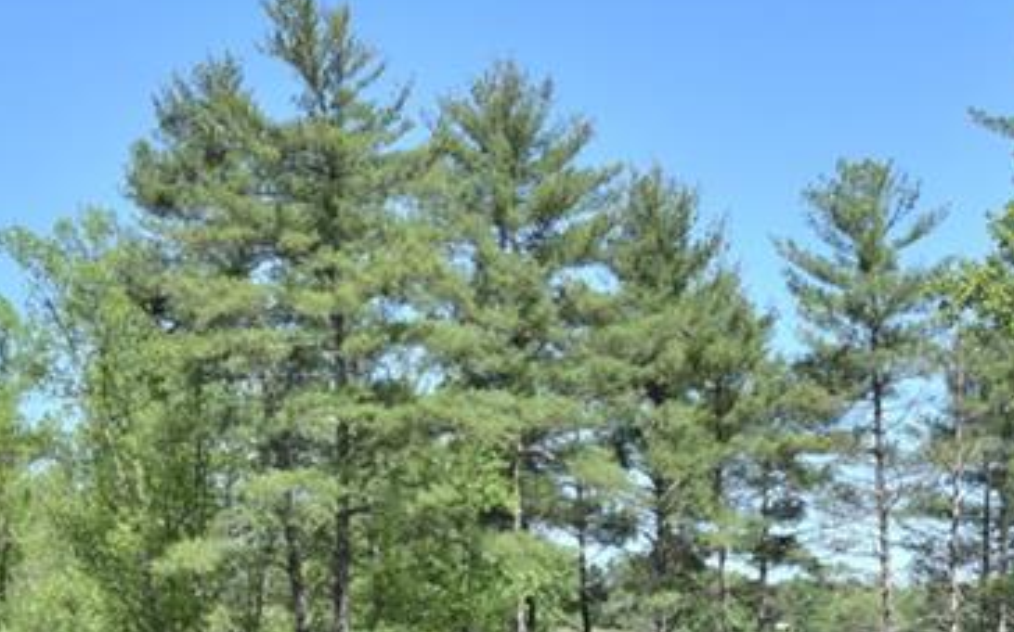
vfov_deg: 14.4
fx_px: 2375
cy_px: 877
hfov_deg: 24.0
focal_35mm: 86
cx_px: 340
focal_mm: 20
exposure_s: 1/400
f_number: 8
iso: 200
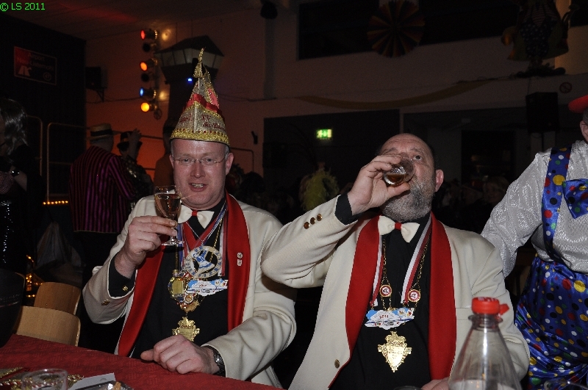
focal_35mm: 32
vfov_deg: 41.6
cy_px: 195
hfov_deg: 59.6
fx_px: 514
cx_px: 294
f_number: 5
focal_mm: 21
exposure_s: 1/60
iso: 400
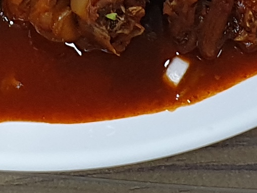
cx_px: 4
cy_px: -311
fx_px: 1530
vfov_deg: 6.7
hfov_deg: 9.5
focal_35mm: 206
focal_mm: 4.3
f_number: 2.4
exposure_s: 1/60
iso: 160
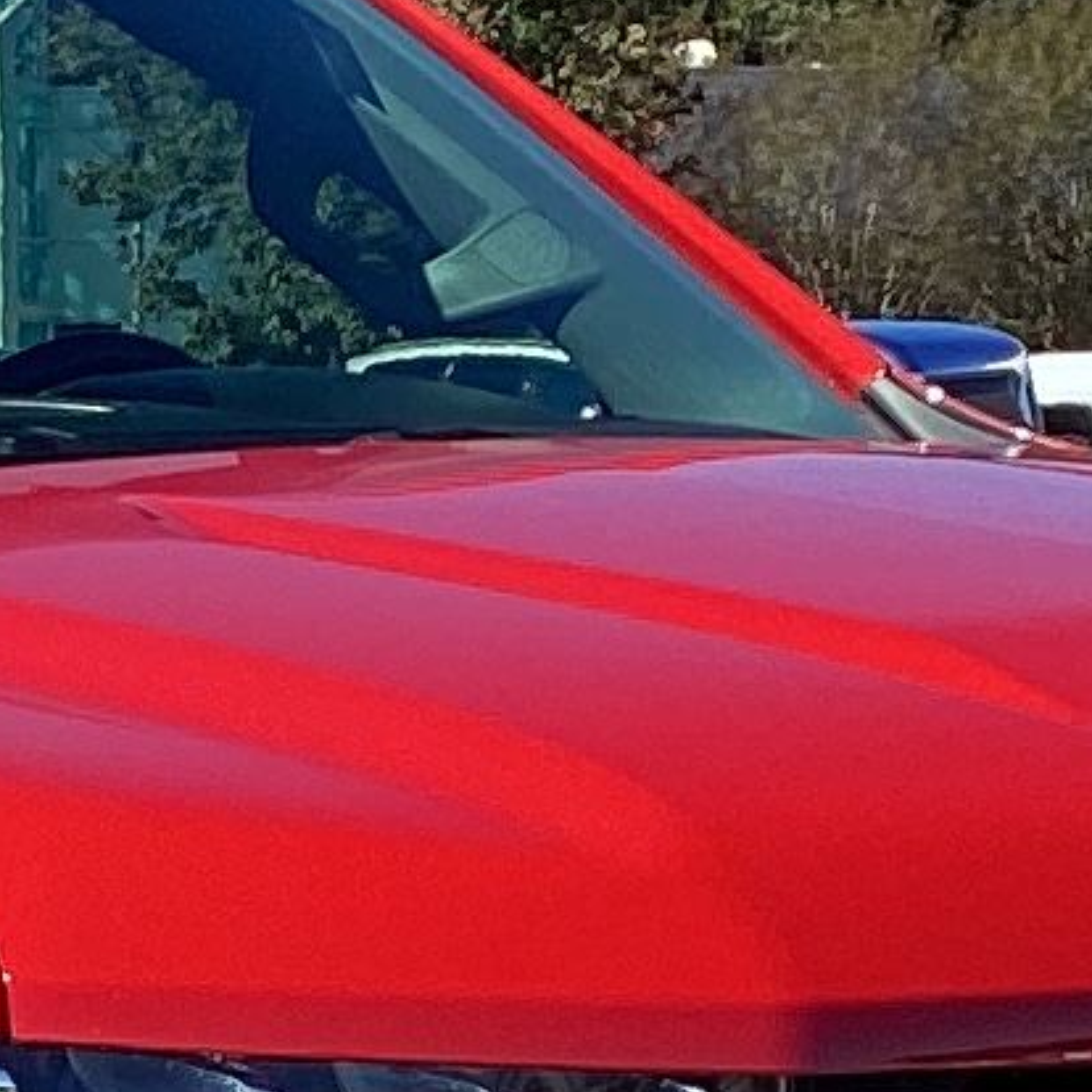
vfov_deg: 7.8
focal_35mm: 216
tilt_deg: -10.2
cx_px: -280
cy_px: 1970
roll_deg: -0.7
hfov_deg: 8.0
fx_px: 7709
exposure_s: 1/734
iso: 25
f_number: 2.4
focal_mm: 3.3
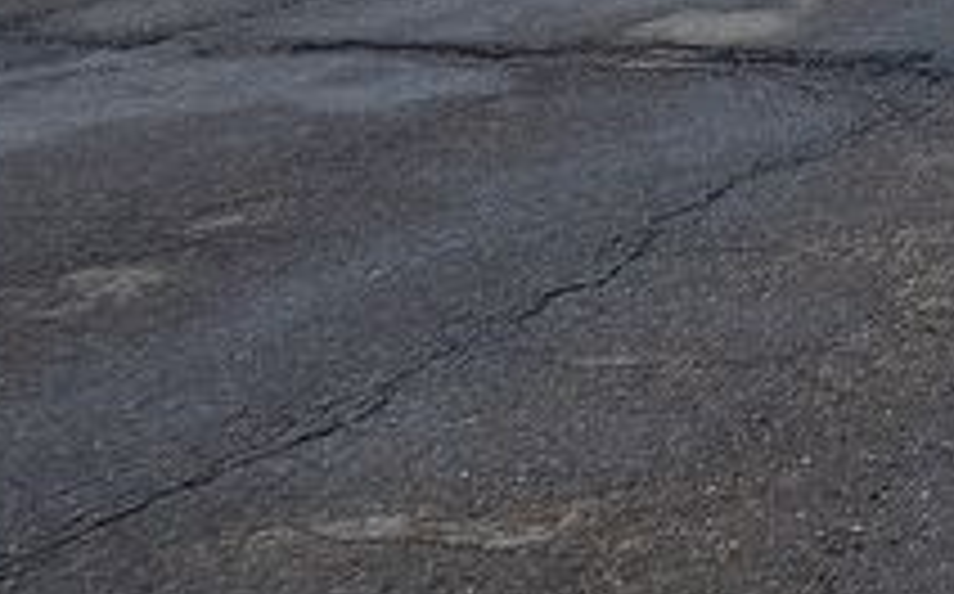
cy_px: -261
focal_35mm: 92
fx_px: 2389
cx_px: 1516
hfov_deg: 19.2
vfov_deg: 13.5
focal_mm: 5.56
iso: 118
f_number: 1.8
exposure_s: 1/200
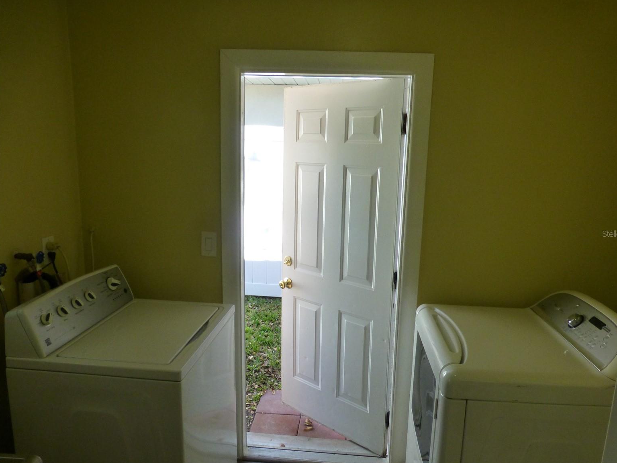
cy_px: 234
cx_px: 319
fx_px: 446
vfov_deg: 54.9
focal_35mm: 25
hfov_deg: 69.4
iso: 320
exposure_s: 1/200
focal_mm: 4.3
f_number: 4
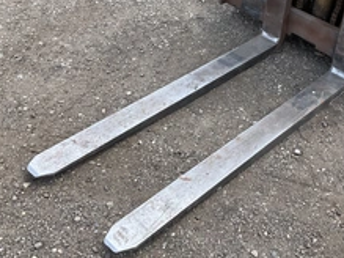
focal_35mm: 53
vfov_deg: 27.3
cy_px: 79
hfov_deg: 35.8
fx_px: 526
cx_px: 229
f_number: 1.8
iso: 25
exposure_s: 1/454
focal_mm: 3
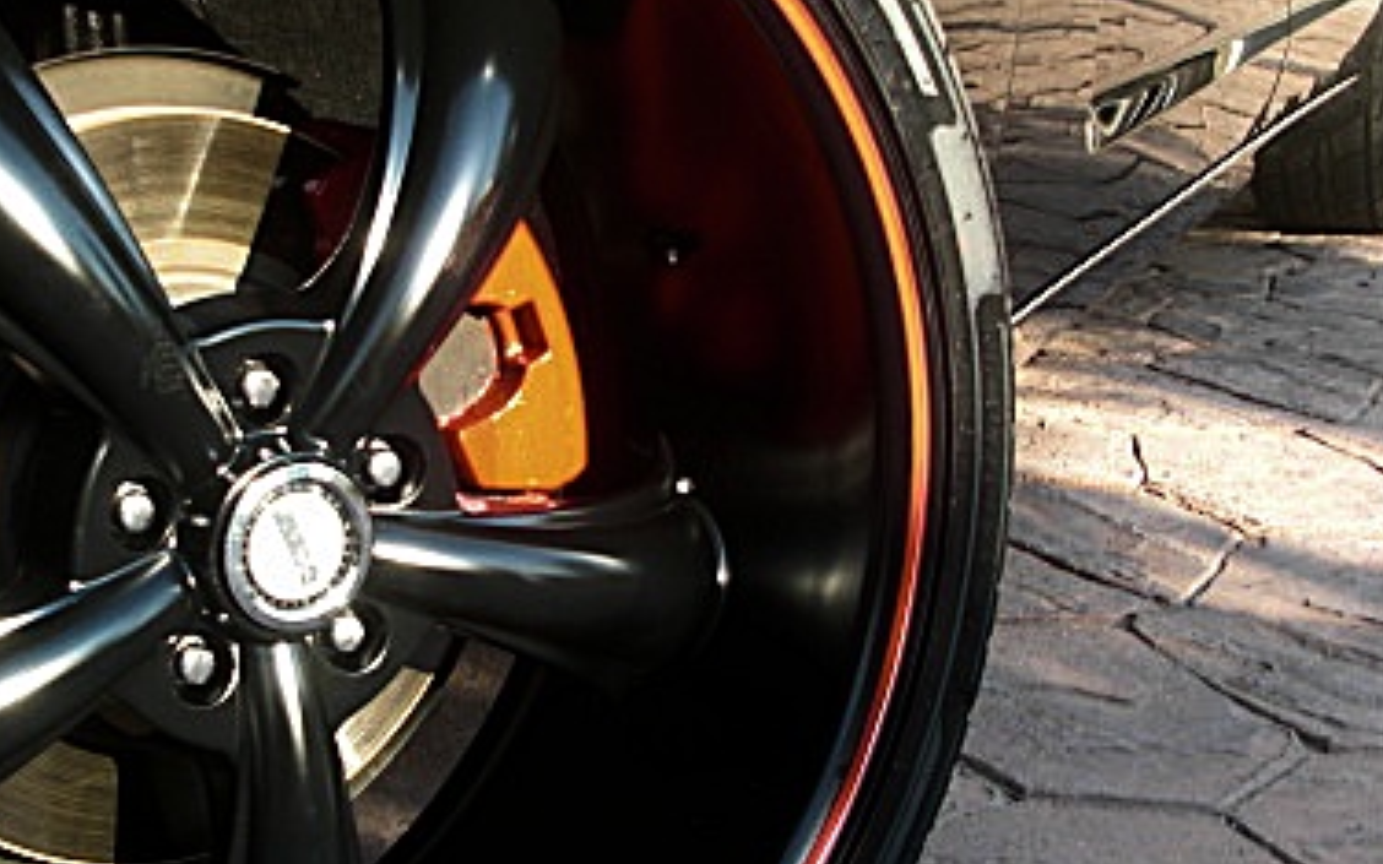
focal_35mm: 65
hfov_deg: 31.3
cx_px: 486
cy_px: 430
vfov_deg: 20.0
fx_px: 2450
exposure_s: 1/160
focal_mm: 6.3
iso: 50
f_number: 2.8
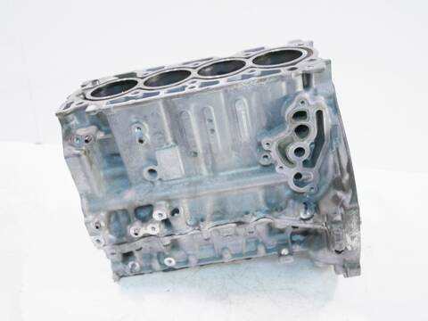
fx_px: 420
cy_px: 160
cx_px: 214
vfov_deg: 41.8
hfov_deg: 54.0
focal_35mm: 34
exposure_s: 1/60
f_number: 4
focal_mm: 17
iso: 500
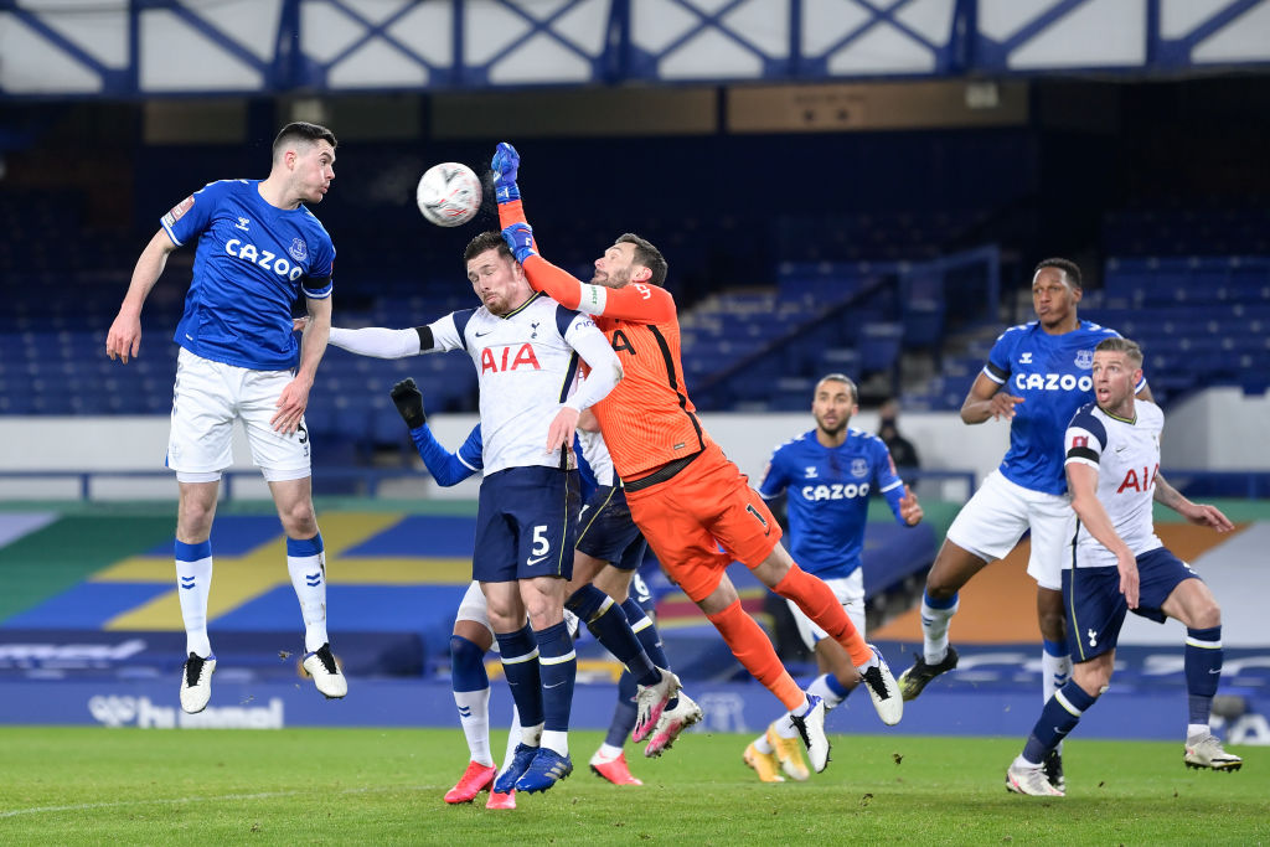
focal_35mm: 180
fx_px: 6350
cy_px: 424
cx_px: 635
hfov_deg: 11.4
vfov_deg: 7.6
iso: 1600
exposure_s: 1/1000
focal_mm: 180
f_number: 2.8
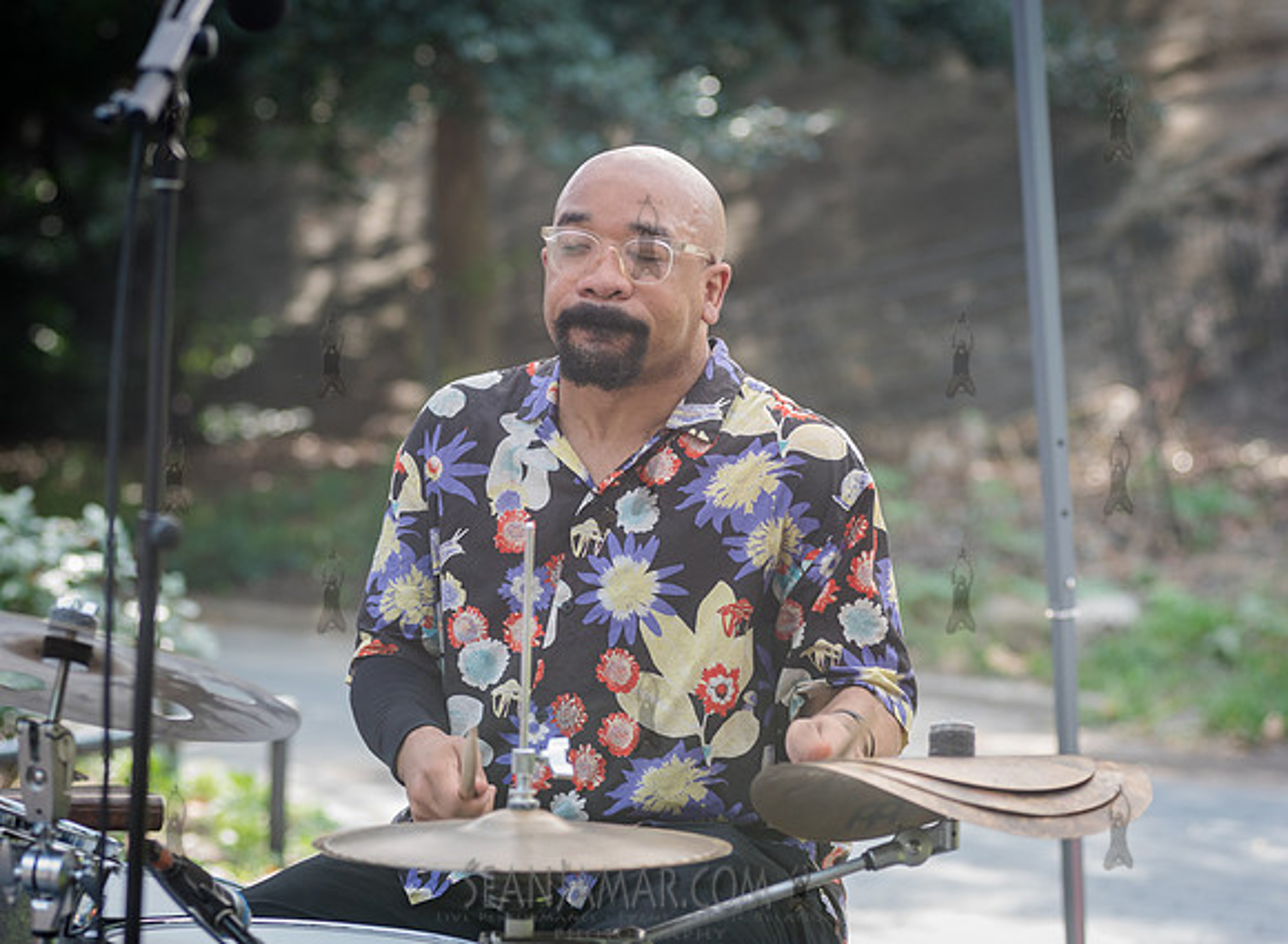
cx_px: 544
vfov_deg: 12.3
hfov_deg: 16.7
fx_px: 4379
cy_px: 443
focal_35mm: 119
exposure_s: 1/200
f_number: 4
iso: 500
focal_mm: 105
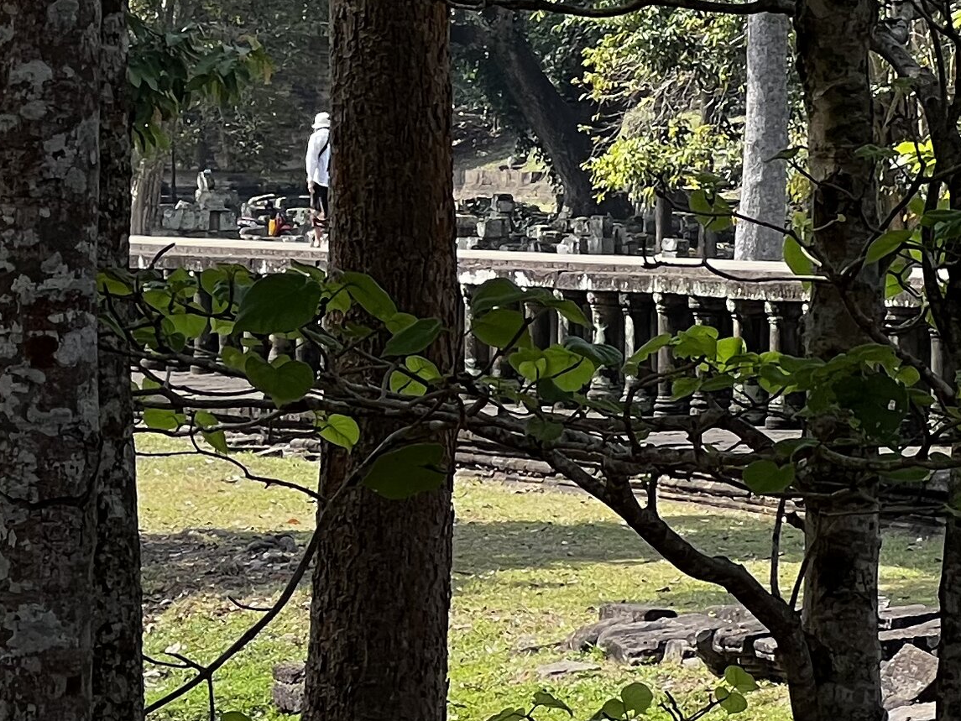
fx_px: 7469
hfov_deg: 7.2
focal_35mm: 269
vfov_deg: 5.5
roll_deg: +0.6
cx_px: -520
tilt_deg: +0.0
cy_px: 204
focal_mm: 9
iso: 32
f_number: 2.8
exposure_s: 1/164
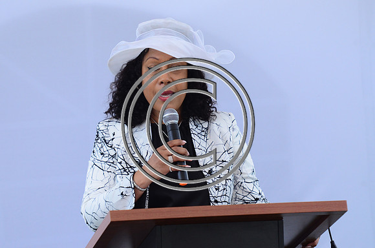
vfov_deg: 6.8
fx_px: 2105
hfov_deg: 10.2
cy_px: 124
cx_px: 188
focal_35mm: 202
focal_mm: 135
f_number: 2.8
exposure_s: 1/250
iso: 800
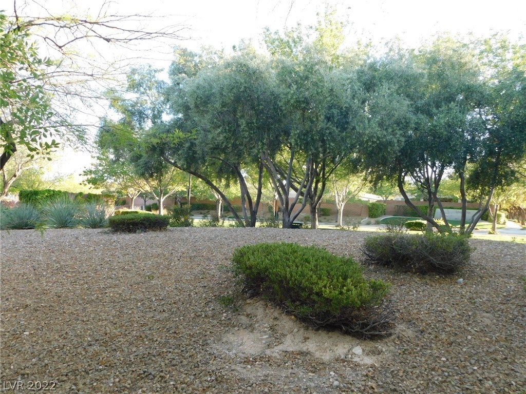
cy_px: 197
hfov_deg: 60.0
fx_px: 456
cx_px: 263
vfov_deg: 46.8
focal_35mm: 30
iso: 125
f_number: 3.2
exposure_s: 1/100
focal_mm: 5.3
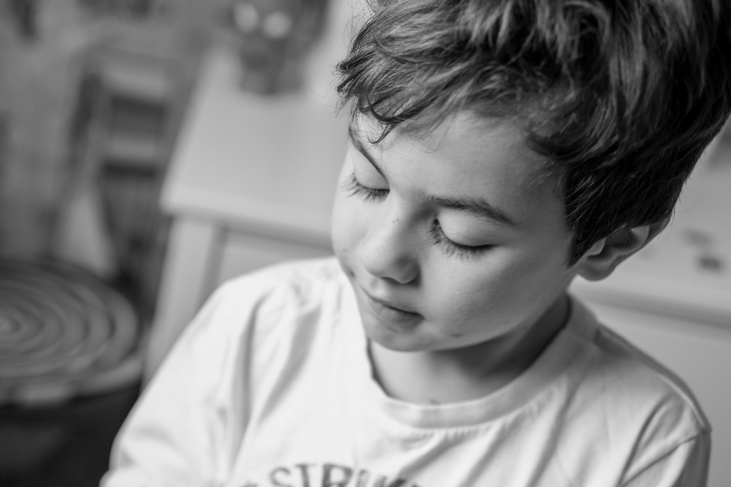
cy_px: 468
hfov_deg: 28.5
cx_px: 73
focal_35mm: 68
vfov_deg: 19.5
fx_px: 1381
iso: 500
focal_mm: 35
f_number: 2
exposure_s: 1/160
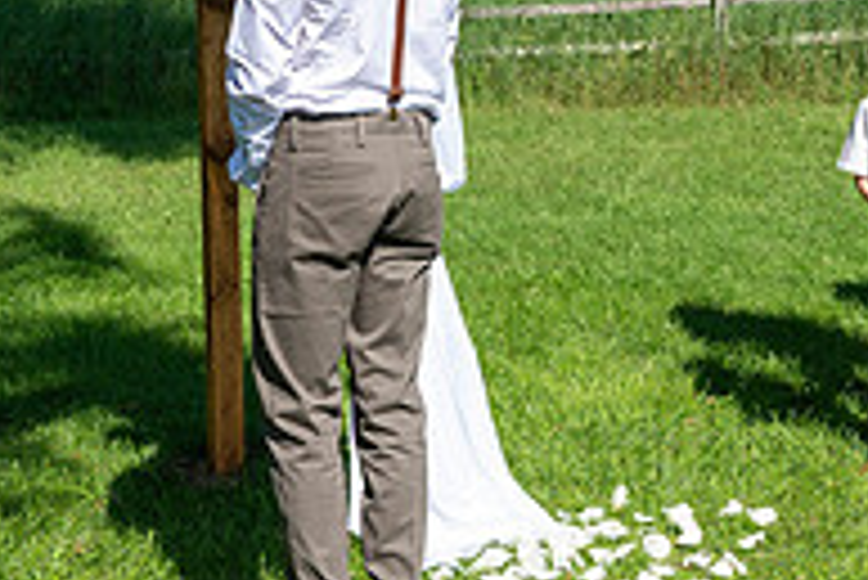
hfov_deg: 27.5
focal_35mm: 72
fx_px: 1737
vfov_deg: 18.6
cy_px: 54
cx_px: 702
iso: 100
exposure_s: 1/320
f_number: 6.3
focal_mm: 24
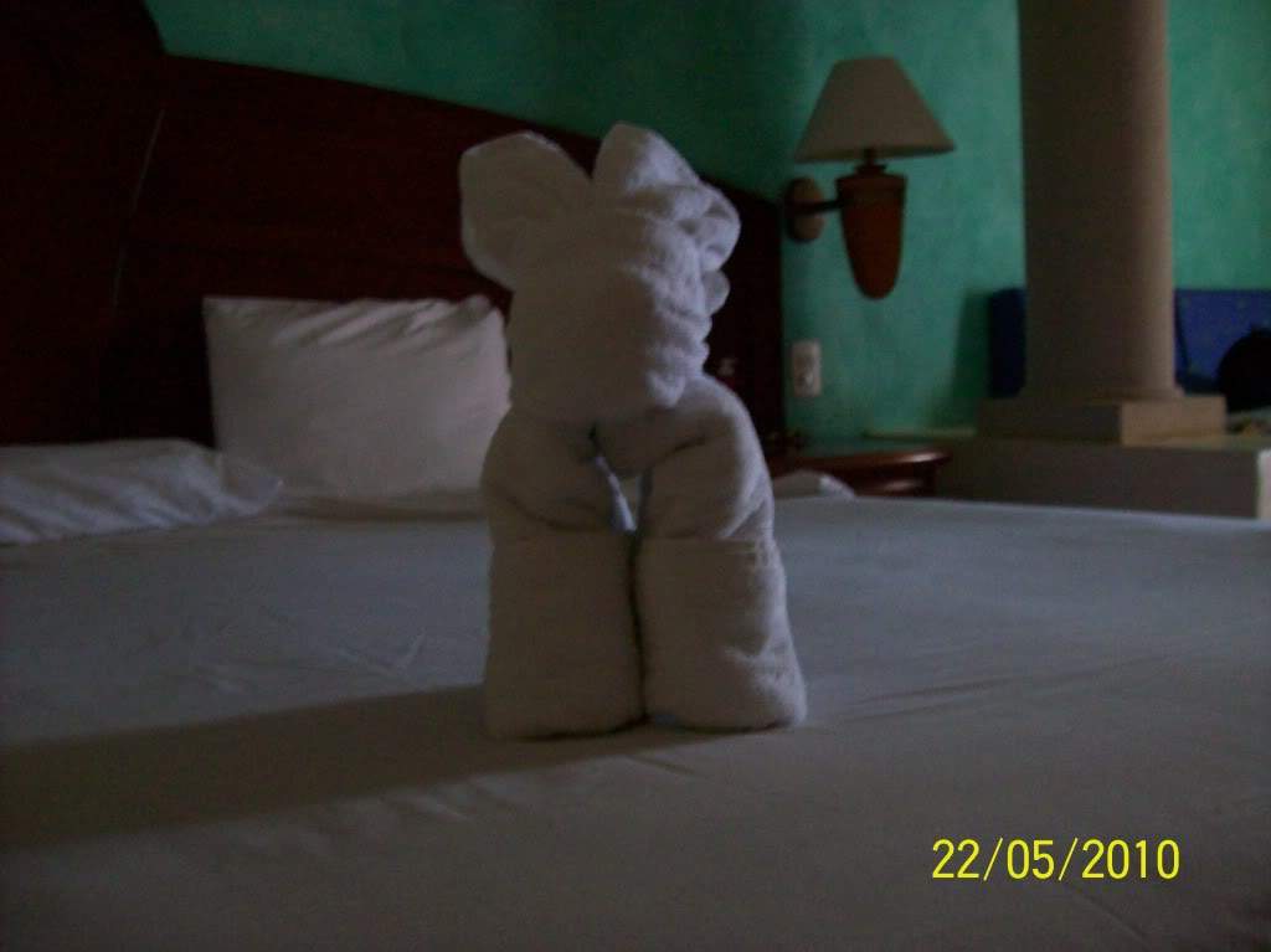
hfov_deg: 51.4
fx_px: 1321
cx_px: 636
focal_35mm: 36
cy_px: 476
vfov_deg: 39.6
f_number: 2.7
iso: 200
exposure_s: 1/8
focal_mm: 6
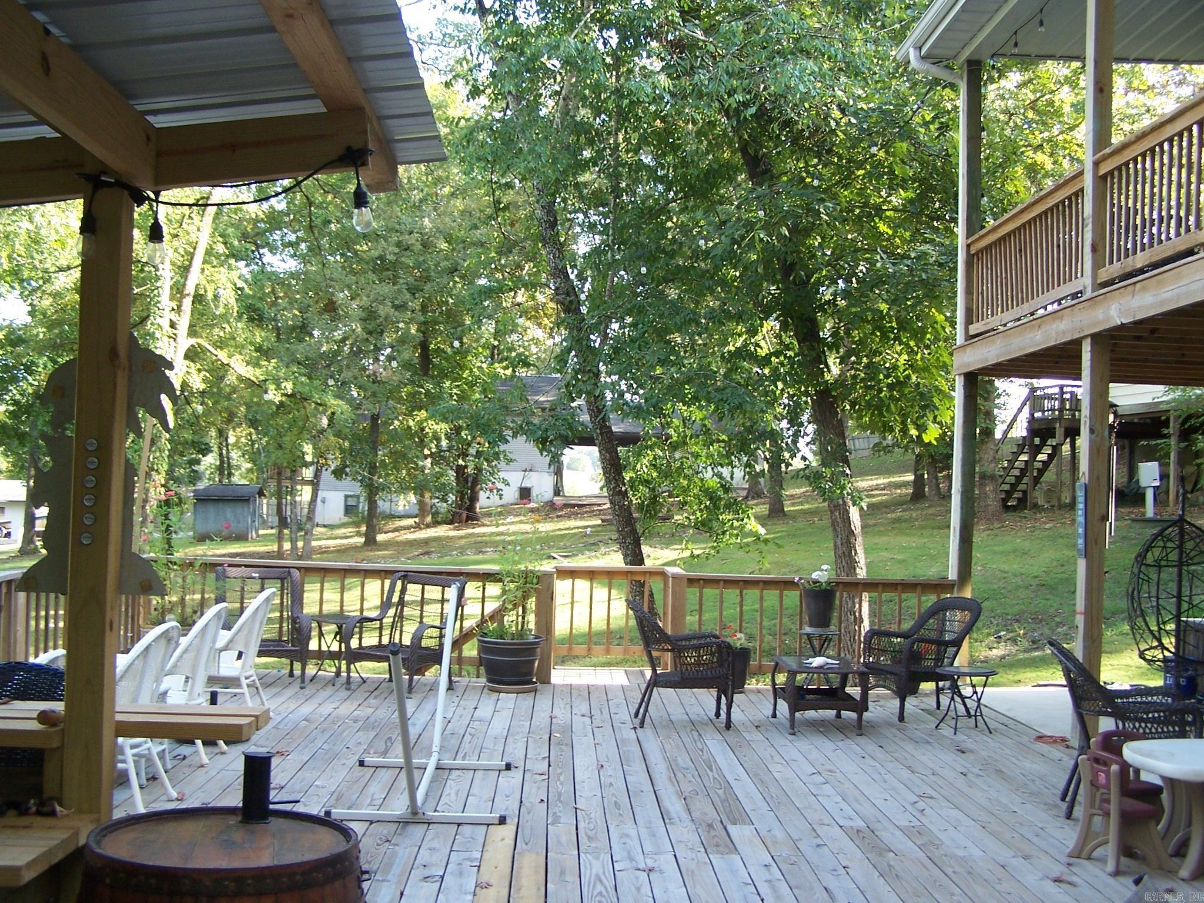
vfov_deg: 37.7
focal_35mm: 38
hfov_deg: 49.0
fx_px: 1322
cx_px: 602
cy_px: 452
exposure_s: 1/60
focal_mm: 6.3
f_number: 2.8
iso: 80
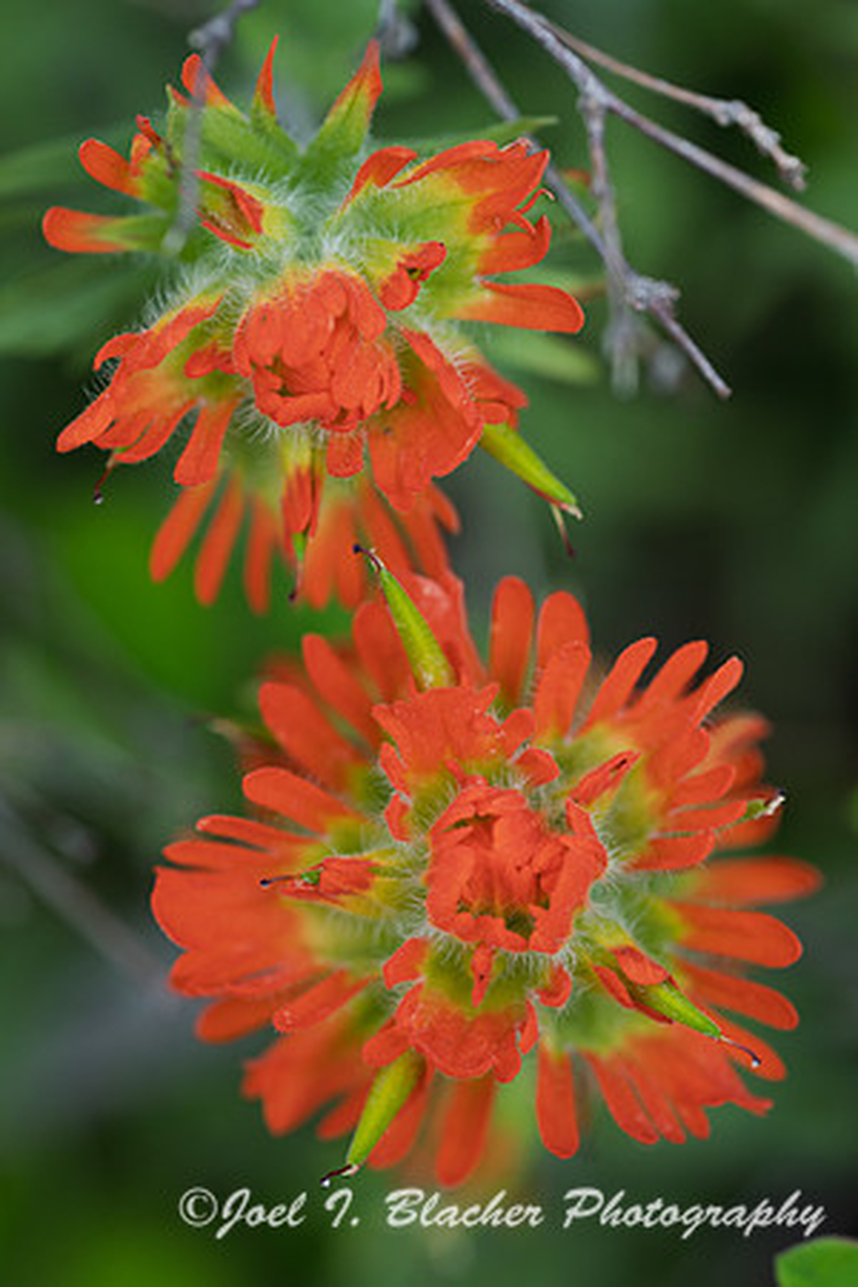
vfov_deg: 13.7
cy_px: 644
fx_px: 5362
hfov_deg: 9.1
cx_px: 429
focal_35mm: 150
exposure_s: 1/500
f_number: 4.5
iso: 320
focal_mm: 150
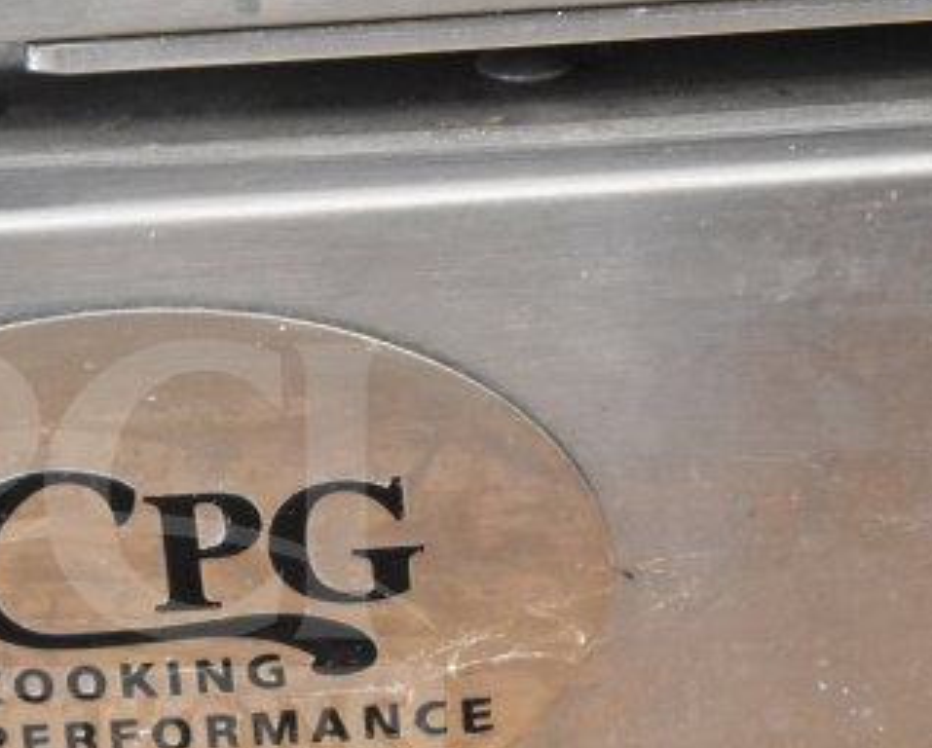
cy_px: 574
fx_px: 4085
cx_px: 114
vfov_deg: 10.4
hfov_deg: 12.9
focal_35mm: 148
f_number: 5.6
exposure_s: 1/100
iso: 8000
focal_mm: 55
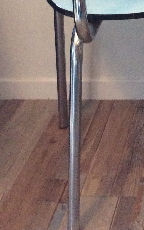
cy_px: -21
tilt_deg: -17.7
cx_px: 218
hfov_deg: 13.8
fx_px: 558
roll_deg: +0.7
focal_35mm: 89
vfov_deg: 22.1
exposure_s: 1/25
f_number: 2.4
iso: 320
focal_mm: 3.3
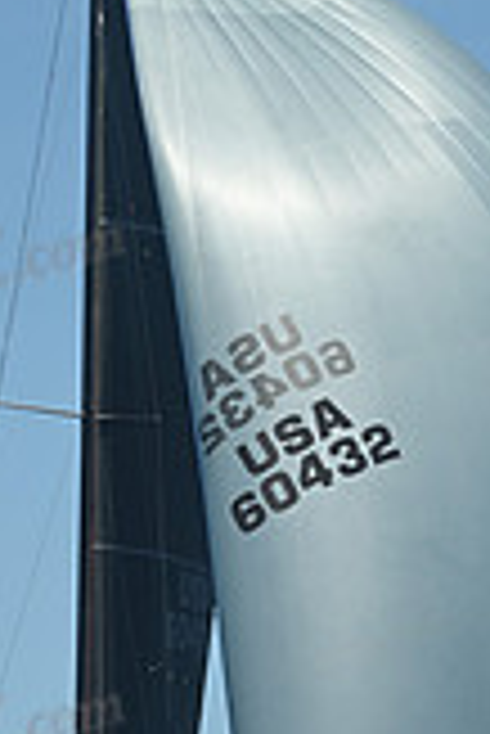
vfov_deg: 6.3
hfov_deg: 4.2
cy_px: 477
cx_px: 357
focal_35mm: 328
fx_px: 6682
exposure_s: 1/1000
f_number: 8
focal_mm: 92
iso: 320
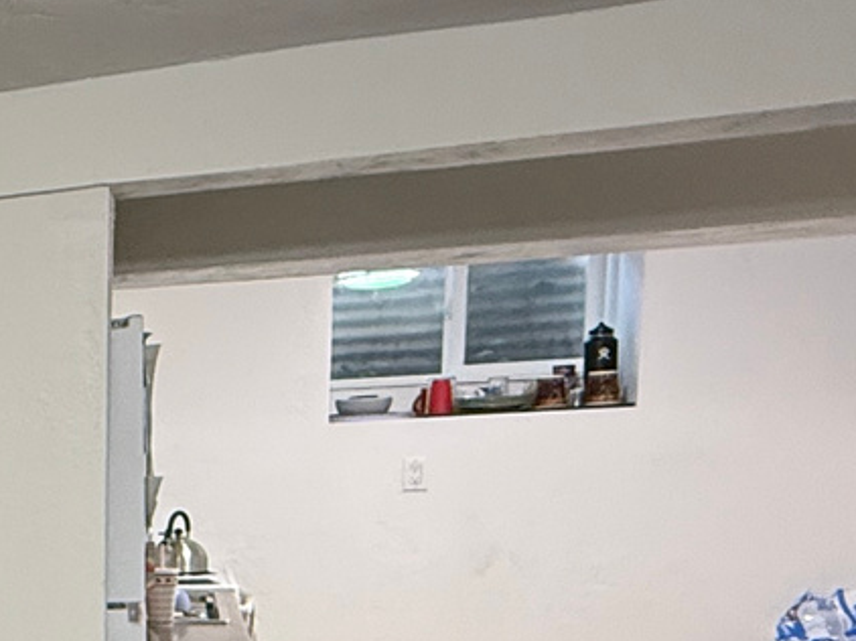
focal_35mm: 68
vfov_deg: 20.8
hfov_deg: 19.8
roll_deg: +2.6
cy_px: 649
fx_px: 1681
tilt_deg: -6.1
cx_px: -734
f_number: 2.2
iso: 320
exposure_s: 1/60
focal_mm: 2.22
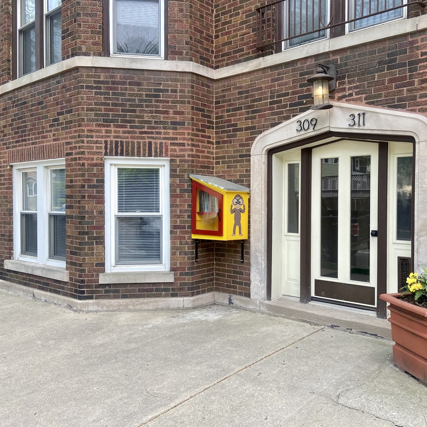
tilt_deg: +0.1
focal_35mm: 31
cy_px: 214
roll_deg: -1.3
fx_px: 433
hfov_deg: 52.2
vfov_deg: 52.5
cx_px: 252
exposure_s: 1/382
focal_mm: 4.25
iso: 32
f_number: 1.8
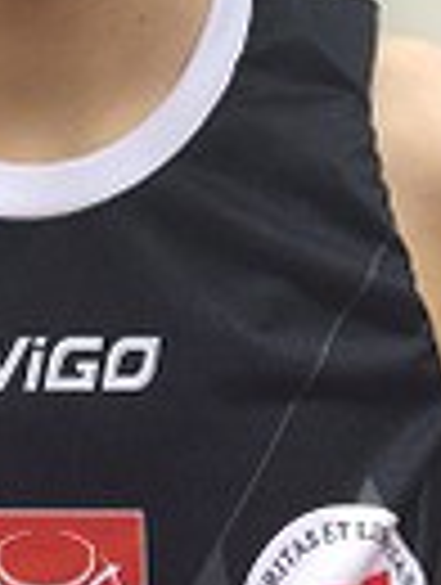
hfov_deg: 16.5
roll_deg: +0.2
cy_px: -166
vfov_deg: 20.2
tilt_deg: -2.9
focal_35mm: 89
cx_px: 58
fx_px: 1507
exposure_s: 1/33
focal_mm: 4.15
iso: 80
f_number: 2.2
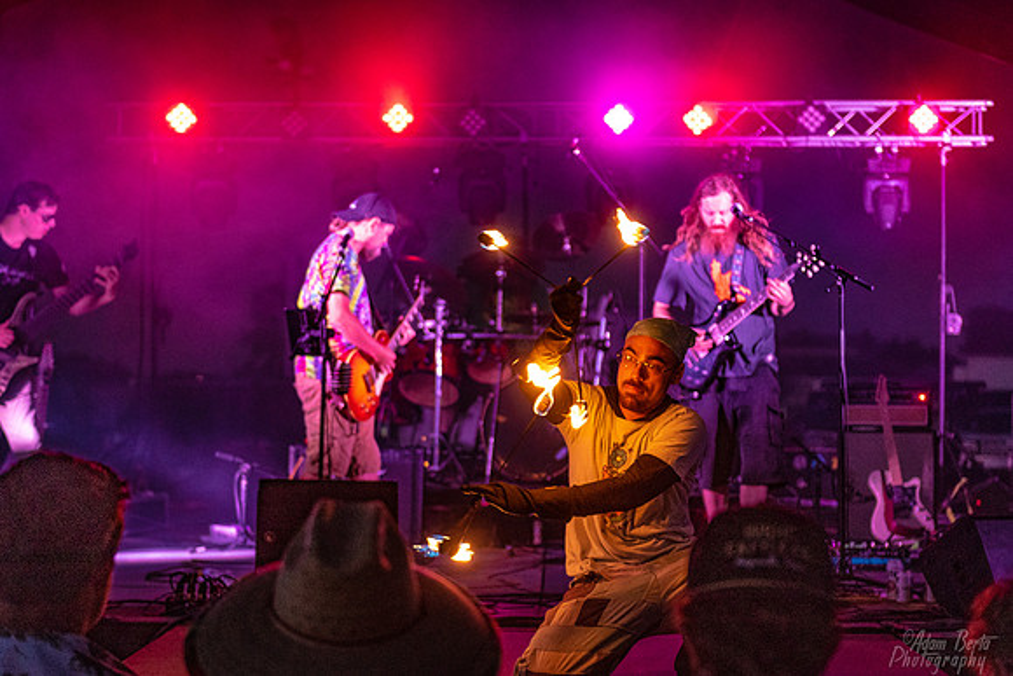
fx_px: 1978
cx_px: 533
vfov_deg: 19.4
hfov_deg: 28.7
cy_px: 325
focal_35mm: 70
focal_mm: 66
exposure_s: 1/160
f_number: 2.8
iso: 3200
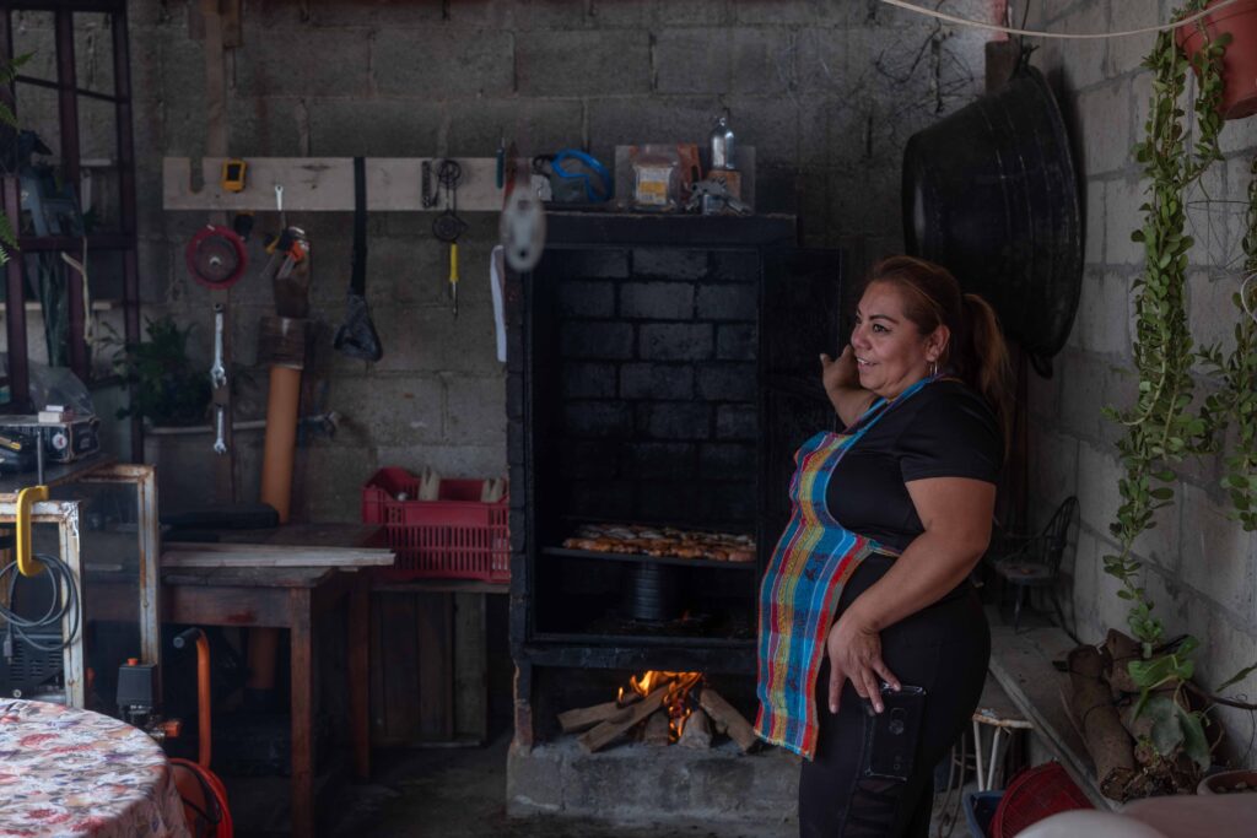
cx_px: 628
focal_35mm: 50
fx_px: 1746
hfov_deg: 39.6
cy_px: 419
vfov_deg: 27.0
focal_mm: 50
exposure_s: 1/125
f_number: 3.5
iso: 200
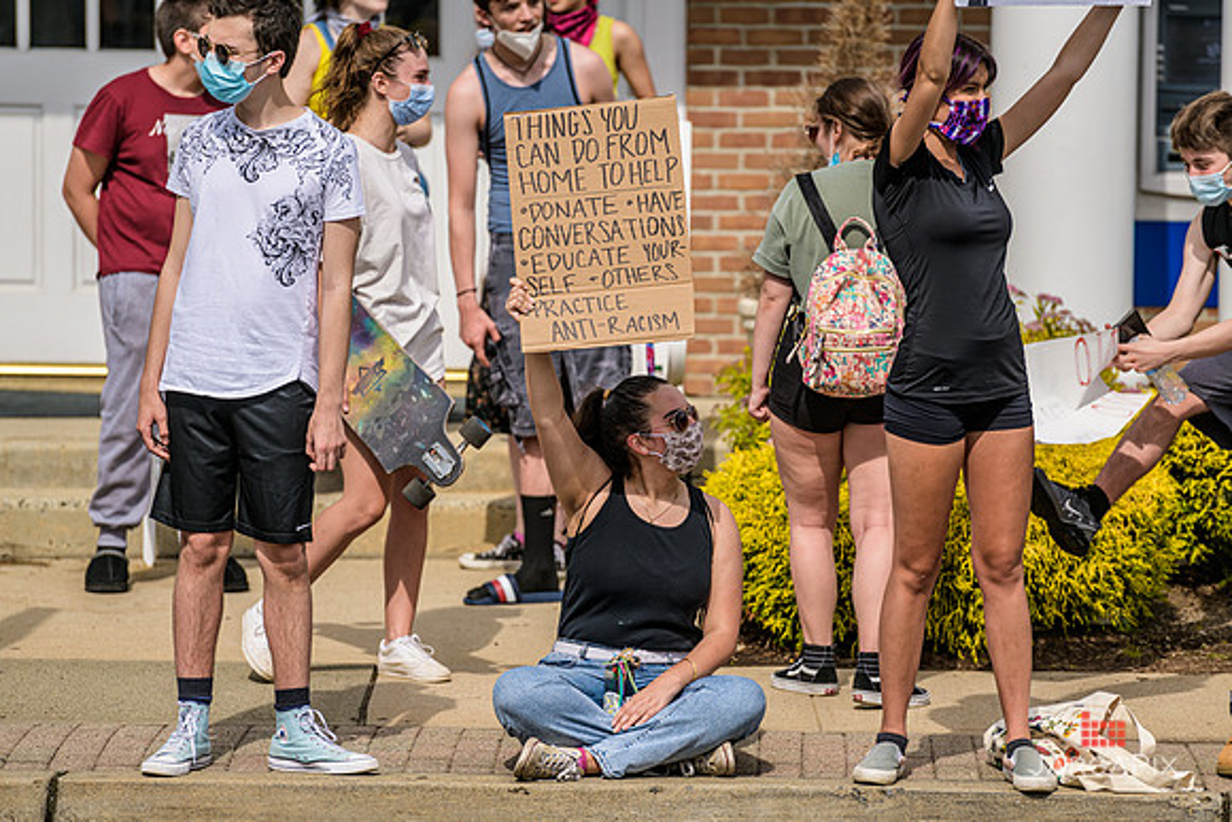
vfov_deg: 6.9
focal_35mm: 200
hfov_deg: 10.3
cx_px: 616
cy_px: 411
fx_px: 6846
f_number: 4
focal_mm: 200
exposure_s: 1/4000
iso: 200
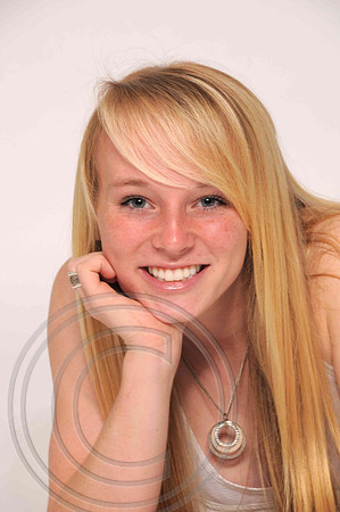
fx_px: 2875
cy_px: 256
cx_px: 170
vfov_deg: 10.2
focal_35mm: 202
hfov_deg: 6.8
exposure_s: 1/60
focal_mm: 135
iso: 200
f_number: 10
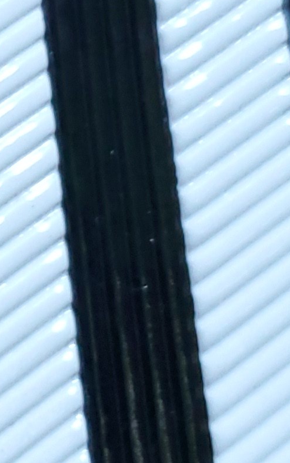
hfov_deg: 9.1
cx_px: -132
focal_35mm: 141
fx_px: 1782
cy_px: 145
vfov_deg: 14.8
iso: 200
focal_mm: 4.3
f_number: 1.5
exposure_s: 1/30
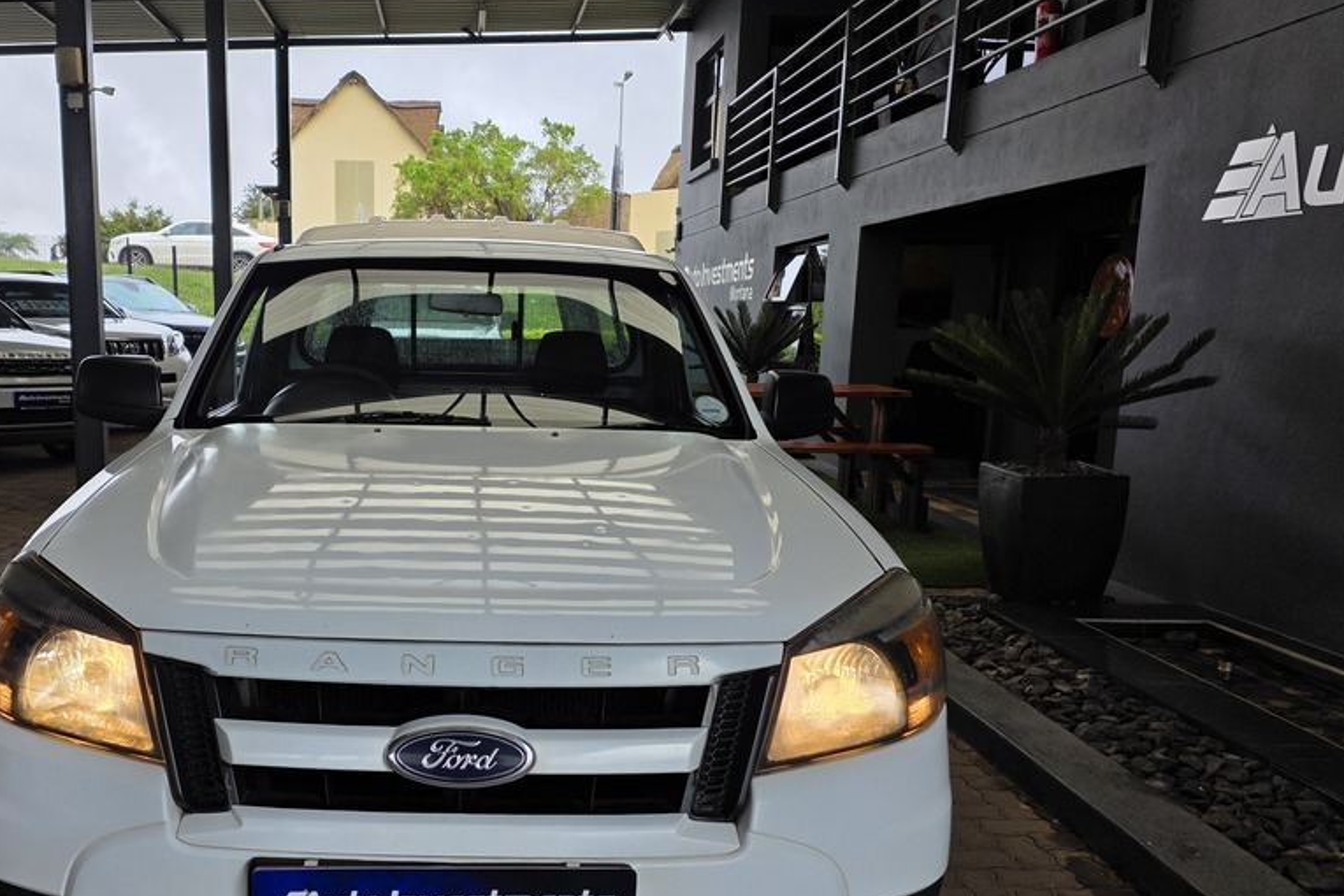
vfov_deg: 41.0
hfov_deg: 57.7
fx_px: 1195
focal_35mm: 32
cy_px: 509
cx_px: 471
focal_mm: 6.25
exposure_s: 1/359
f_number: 1.7
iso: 32
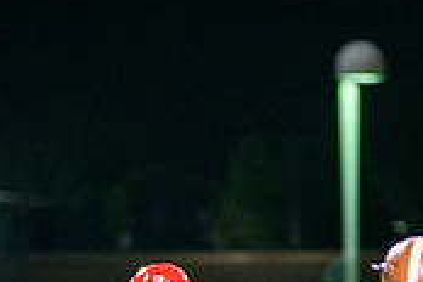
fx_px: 7437
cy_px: 397
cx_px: 248
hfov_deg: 3.3
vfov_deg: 2.2
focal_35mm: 633
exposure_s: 1/250
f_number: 2.8
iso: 1600
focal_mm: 190
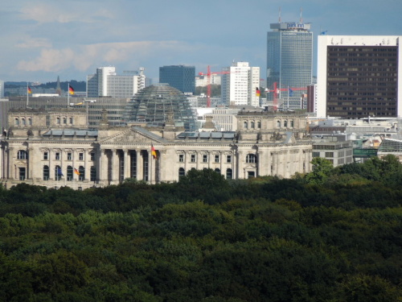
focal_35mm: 306
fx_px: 3554
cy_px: 151
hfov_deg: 6.5
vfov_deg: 4.9
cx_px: 201
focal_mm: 55.1
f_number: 5.5
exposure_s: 1/640
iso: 100
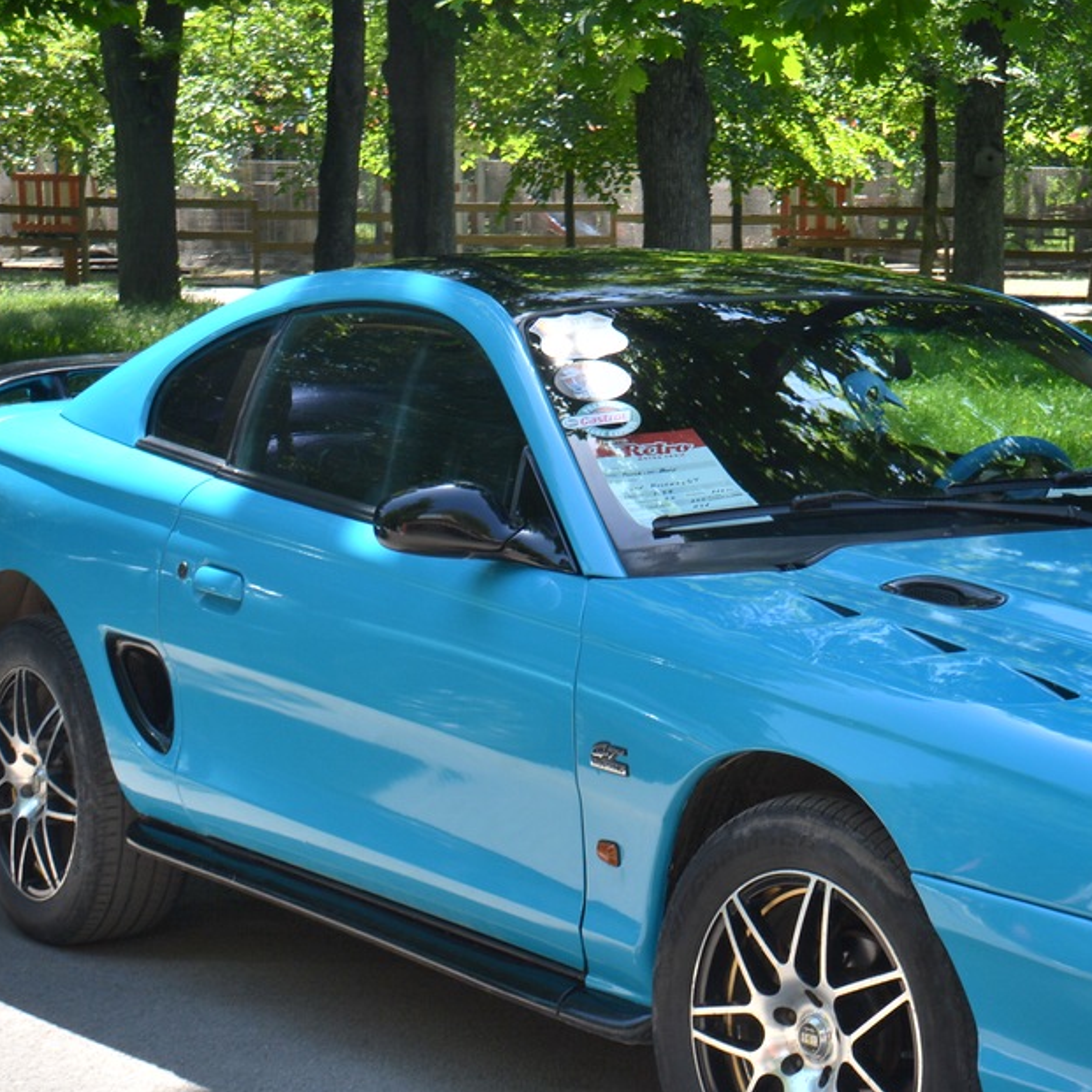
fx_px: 2855
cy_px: 636
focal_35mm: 80
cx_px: 1022
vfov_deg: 21.6
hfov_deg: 21.1
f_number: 7.1
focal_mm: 26
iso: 200
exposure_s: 1/200
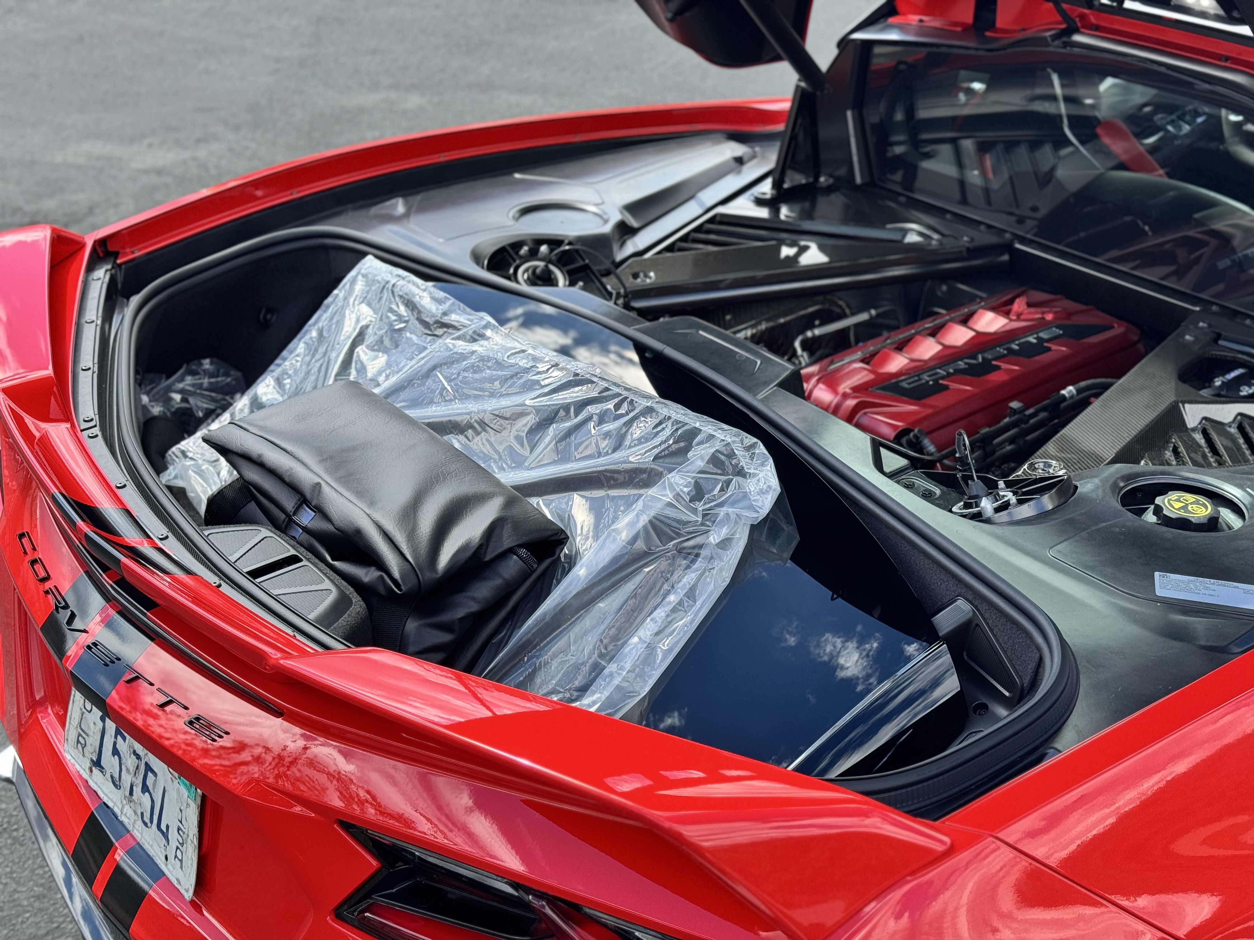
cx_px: 627
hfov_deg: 39.7
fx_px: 1739
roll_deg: -0.7
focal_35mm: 48
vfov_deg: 30.3
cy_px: 470
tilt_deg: -32.6
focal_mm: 6.76
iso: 64
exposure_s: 1/1193
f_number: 1.78
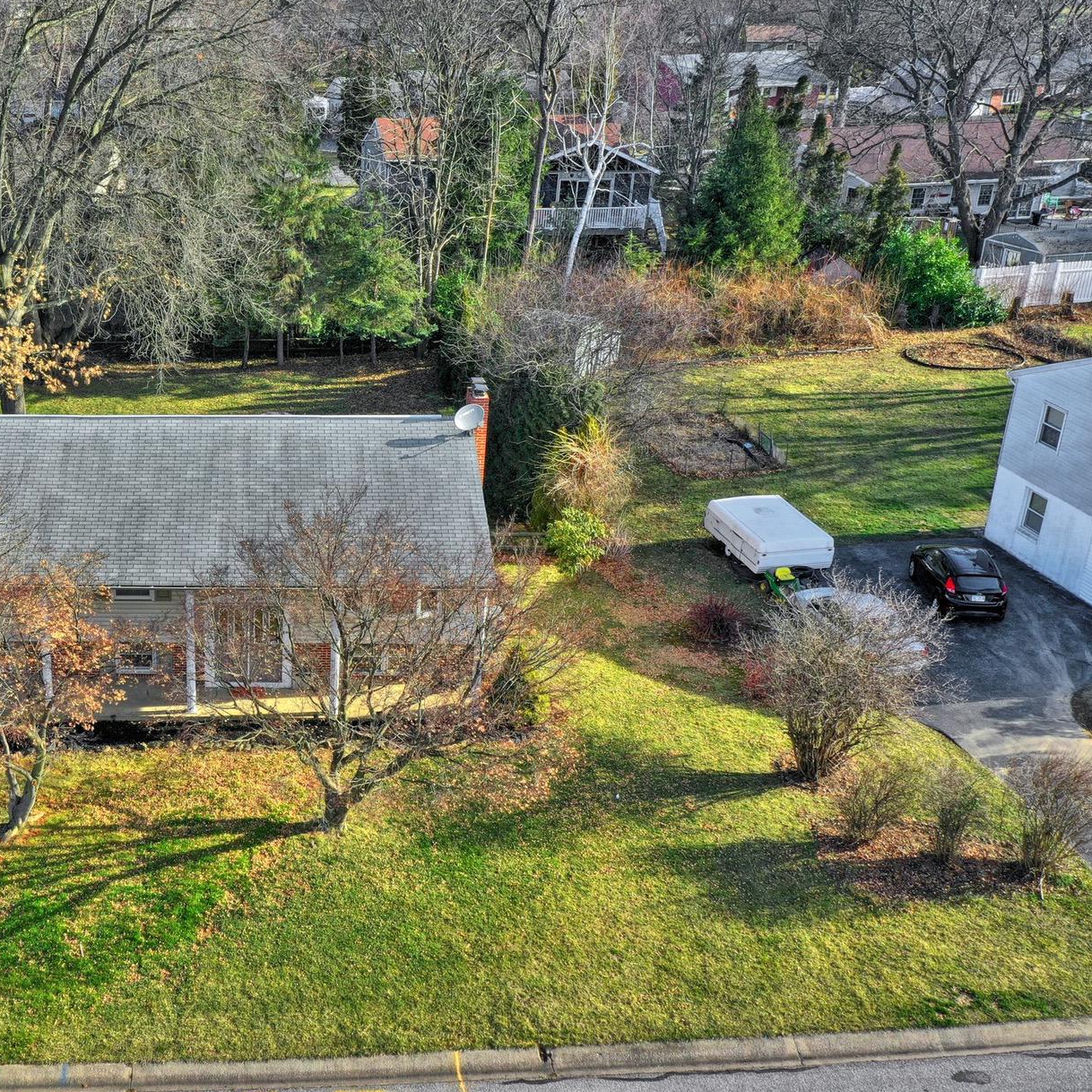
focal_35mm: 40
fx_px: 1428
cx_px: 209
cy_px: 579
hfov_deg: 40.1
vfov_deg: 41.8
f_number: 5.6
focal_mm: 10.3
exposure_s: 1/320
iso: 100
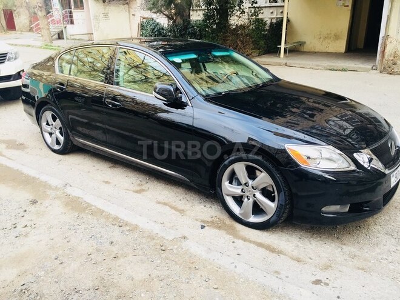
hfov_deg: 61.7
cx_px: 200
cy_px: 150
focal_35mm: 29
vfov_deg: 48.2
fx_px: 335
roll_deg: -0.2
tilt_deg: -21.5
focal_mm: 4.15
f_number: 2.2
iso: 40
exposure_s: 1/50
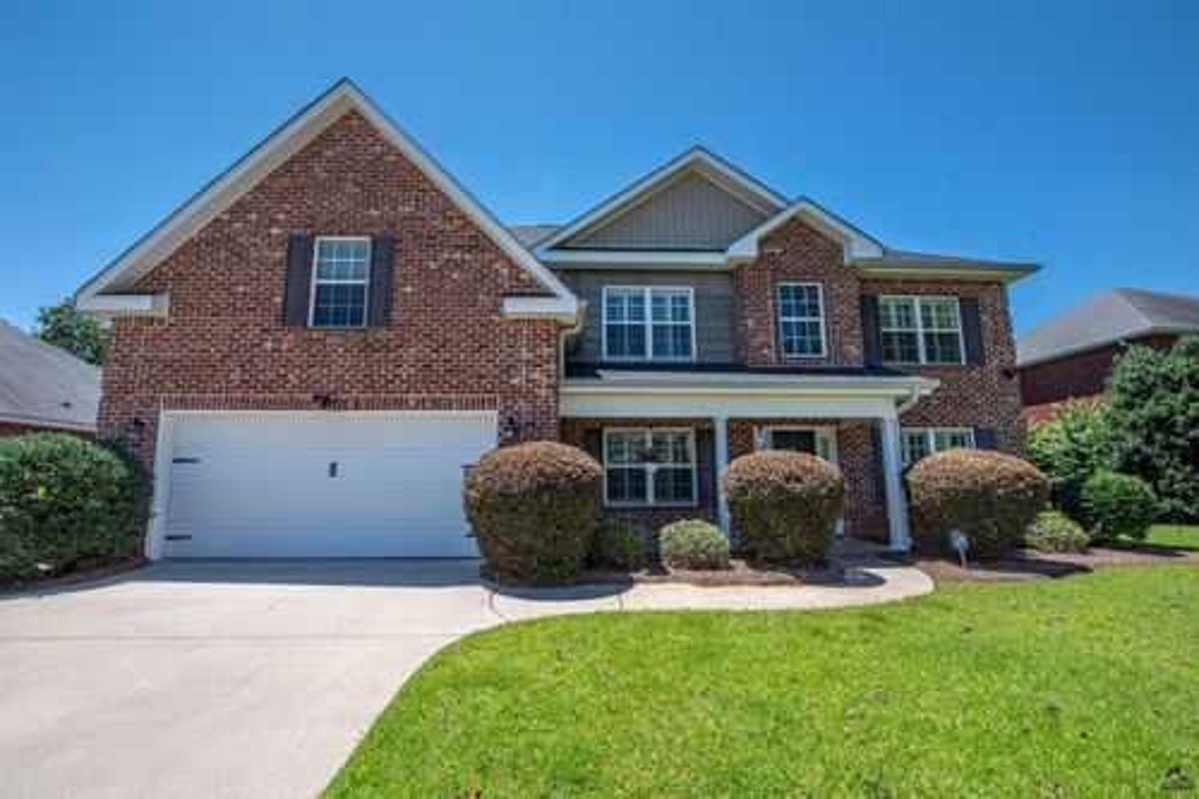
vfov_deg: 81.2
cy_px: 400
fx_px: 466
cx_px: 600
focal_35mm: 14
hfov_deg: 104.3
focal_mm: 14
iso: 500
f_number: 13
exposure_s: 1/640
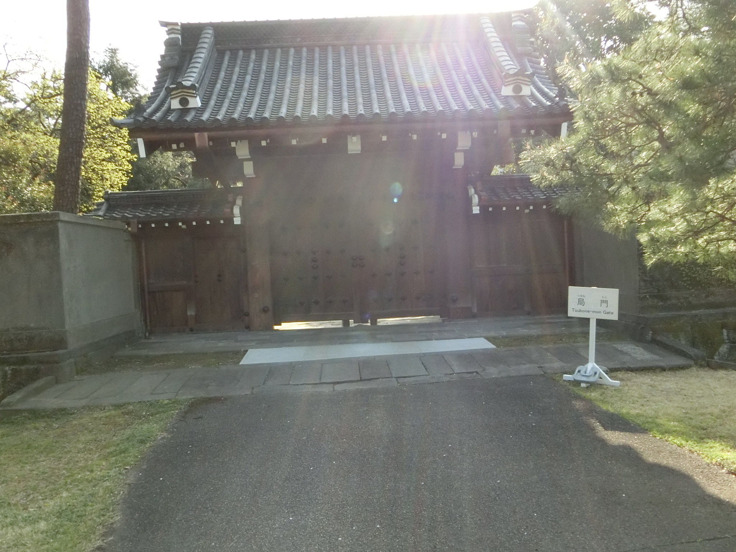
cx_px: 368
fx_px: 723
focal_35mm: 34
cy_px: 276
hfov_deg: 54.0
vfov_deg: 41.8
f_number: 3.9
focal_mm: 6
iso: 500
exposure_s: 1/1000
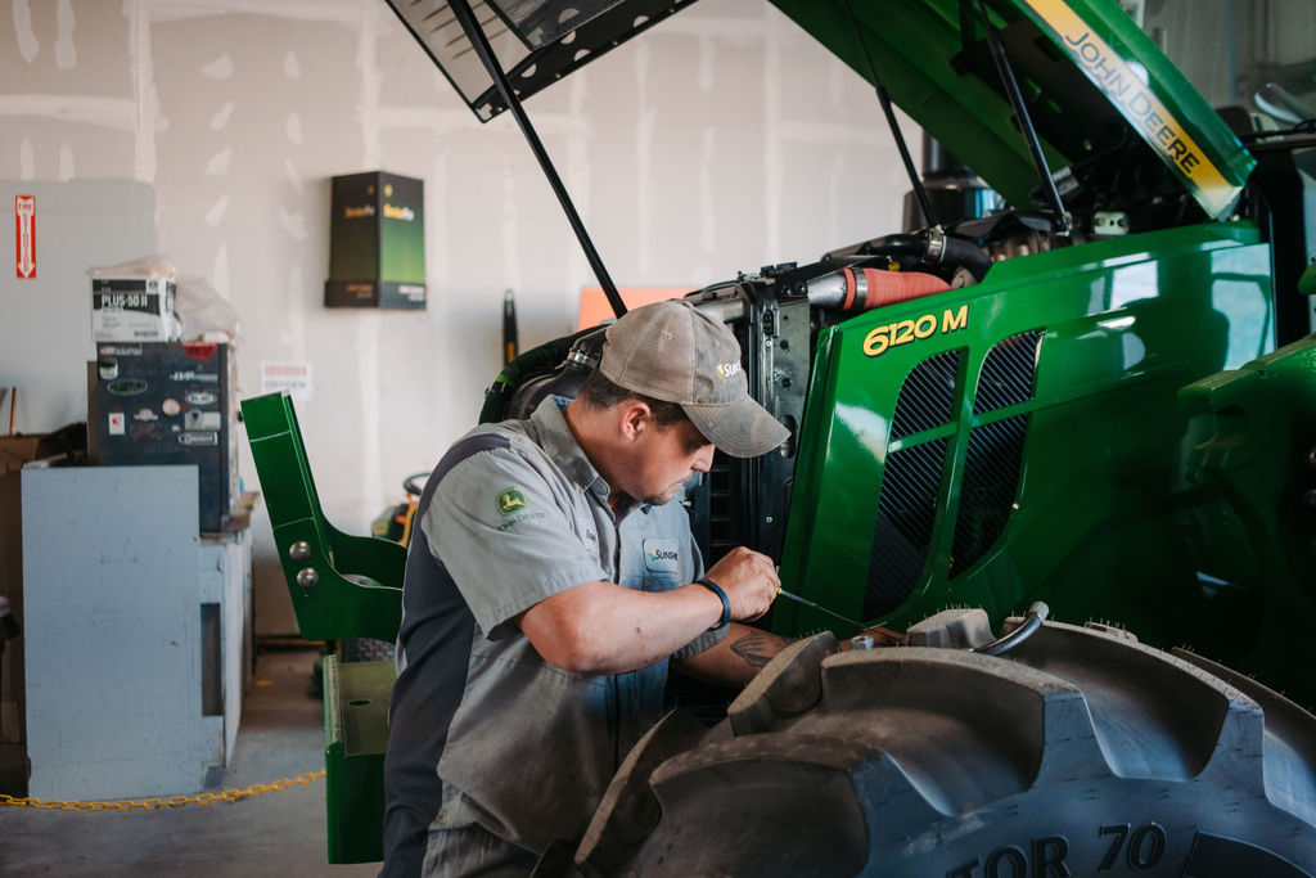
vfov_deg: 37.3
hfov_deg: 53.7
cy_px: 439
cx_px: 658
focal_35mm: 36
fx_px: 1300
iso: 500
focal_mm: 35
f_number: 2.8
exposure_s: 1/250
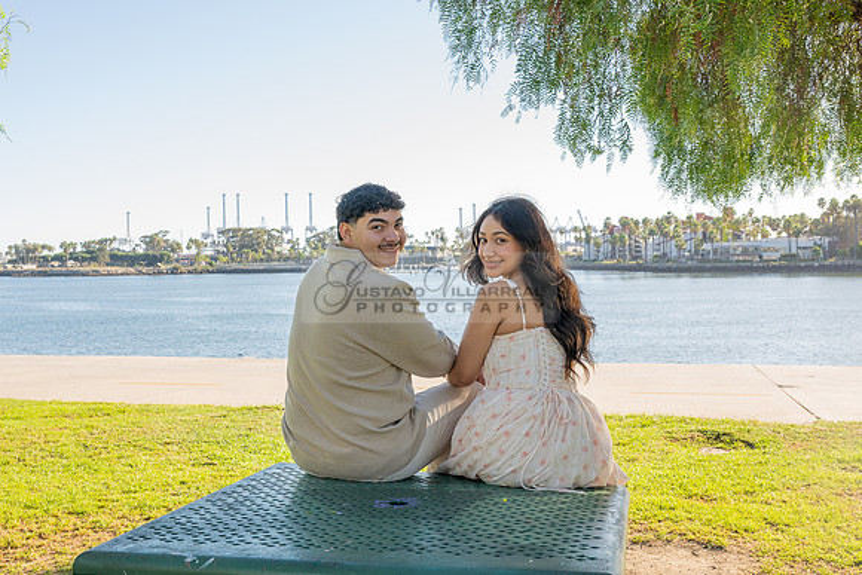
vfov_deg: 34.6
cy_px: 311
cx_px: 399
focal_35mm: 39
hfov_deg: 50.0
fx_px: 924
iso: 200
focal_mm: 32
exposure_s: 1/200
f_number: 6.3
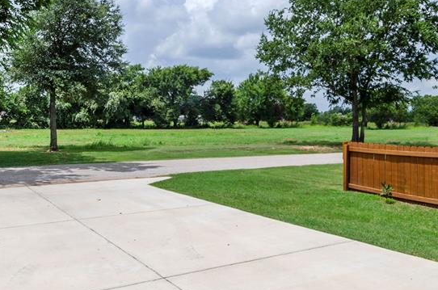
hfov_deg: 55.9
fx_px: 413
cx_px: 231
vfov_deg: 38.4
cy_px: 102
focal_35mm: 34
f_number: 8
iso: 200
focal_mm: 12
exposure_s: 1/800
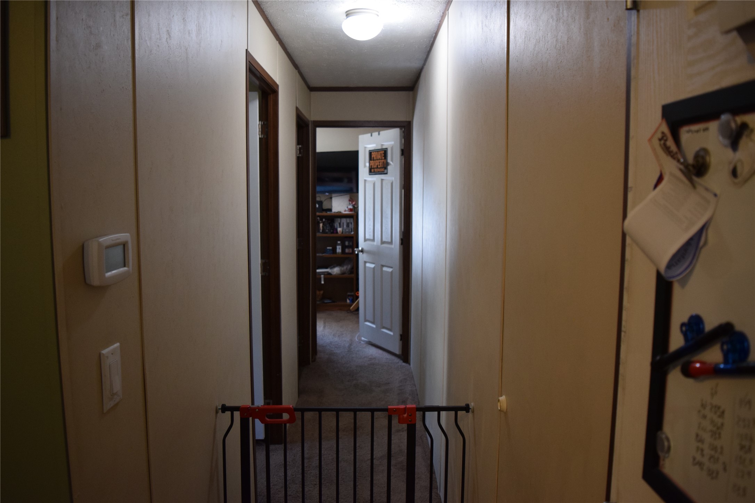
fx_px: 566
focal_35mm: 27
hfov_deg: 67.4
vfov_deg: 47.9
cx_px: 378
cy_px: 252
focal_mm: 18
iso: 1100
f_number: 3.5
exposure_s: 1/60
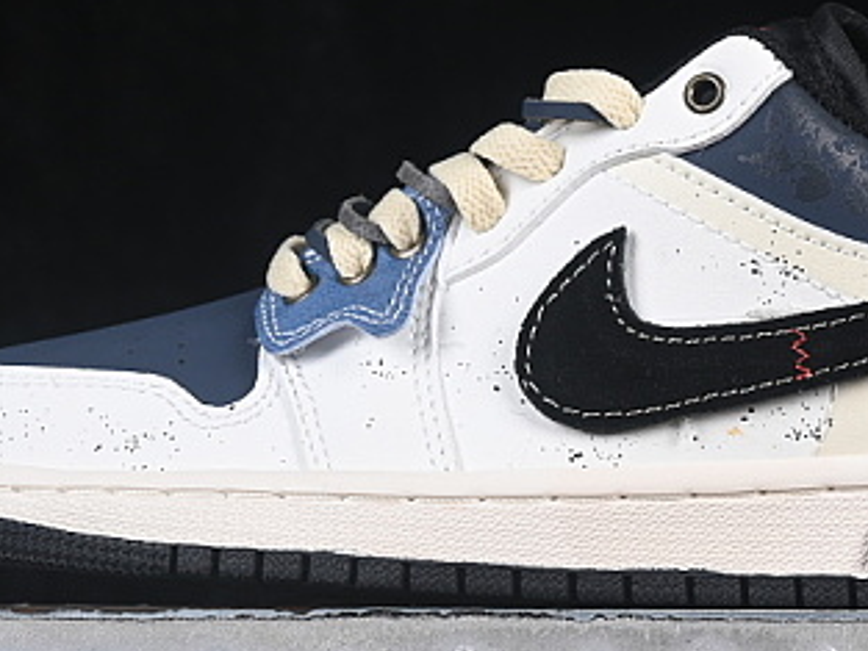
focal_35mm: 184
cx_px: 566
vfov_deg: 8.1
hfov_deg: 10.7
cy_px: 148
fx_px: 4616
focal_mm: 50
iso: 160
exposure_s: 1/80
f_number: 8
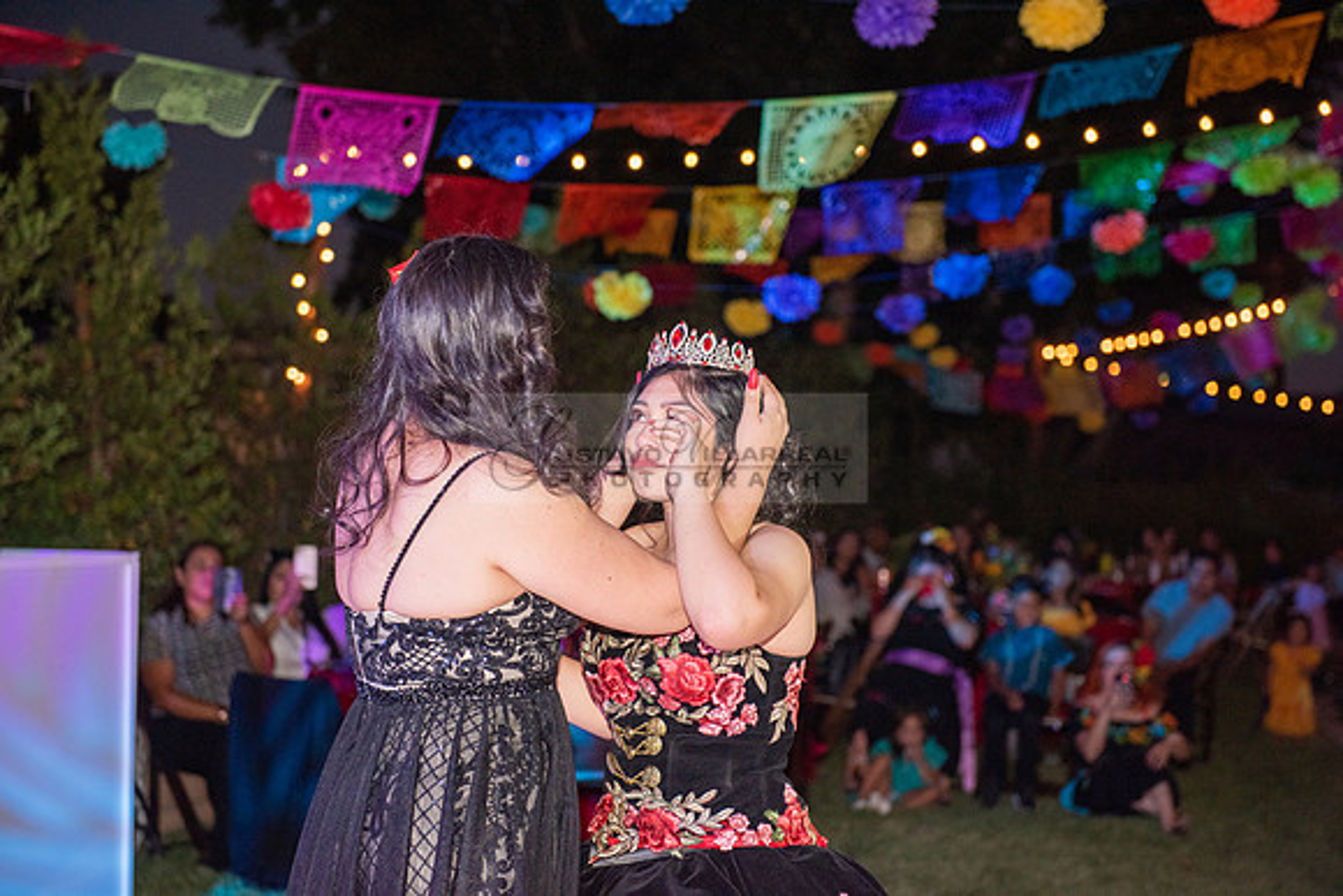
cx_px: 672
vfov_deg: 19.5
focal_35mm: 70
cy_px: 448
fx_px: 2612
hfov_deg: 28.8
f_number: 4
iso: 1600
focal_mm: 70
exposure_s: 1/200
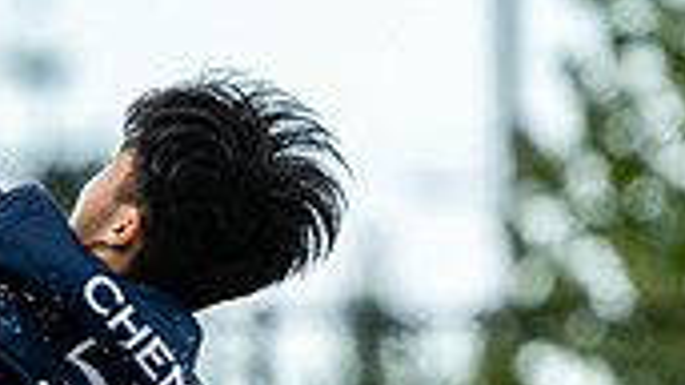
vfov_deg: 0.8
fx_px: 27323
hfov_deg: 1.4
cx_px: -102
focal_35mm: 1505
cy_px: 99
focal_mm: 195
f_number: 3.2
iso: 200
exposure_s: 1/1250
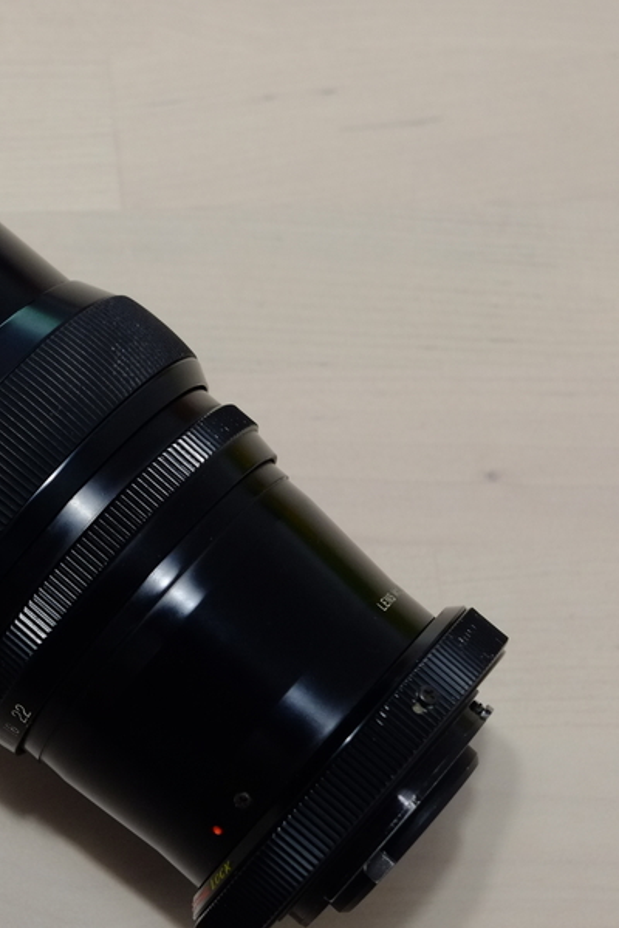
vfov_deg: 24.7
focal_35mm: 82
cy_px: 363
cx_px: -118
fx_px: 2115
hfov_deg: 16.0
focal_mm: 27
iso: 800
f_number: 4.5
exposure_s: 1/58
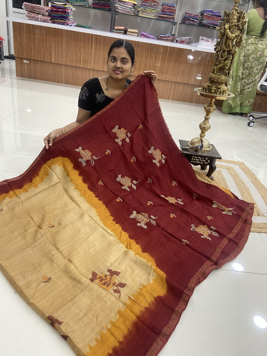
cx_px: 134
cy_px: 178
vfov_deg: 67.3
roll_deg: -7.8
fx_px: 267
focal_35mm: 26
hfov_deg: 53.1
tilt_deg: -26.0
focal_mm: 4.25
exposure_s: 1/50
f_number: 1.8
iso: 80
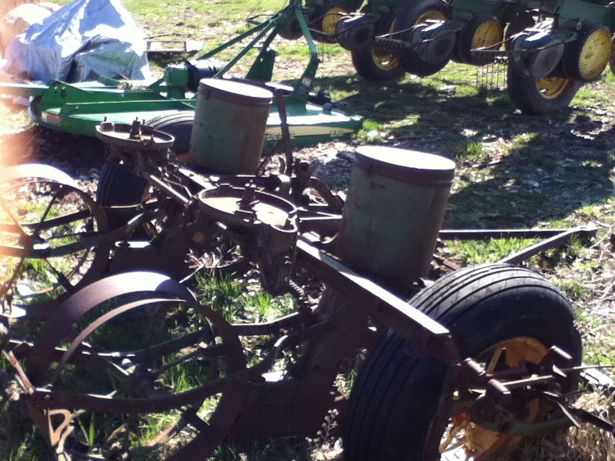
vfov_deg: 44.2
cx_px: 308
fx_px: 569
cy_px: 230
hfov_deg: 56.8
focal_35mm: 32
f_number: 2.4
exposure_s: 1/396
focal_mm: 3.85
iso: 80
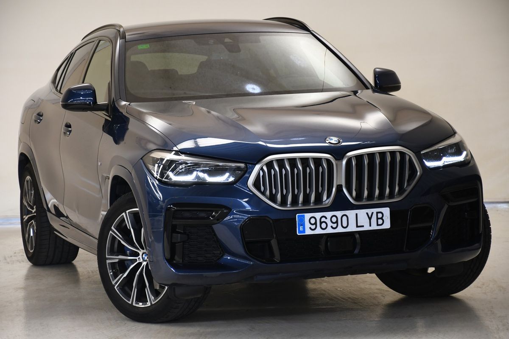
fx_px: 1697
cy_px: 170
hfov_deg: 17.1
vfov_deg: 11.4
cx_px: 254
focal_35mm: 120
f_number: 5.3
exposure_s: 1/40
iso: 640
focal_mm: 80
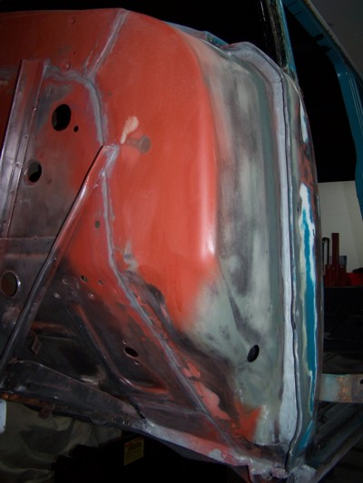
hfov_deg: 37.7
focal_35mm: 38
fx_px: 531
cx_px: 182
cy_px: 242
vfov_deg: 49.0
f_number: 2.8
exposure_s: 1/60
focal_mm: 6.3
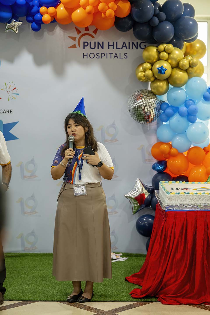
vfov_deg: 24.8
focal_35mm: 82
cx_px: 105
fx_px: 717
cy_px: 158
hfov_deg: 16.7
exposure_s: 1/200
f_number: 2.8
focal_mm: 82
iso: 1600
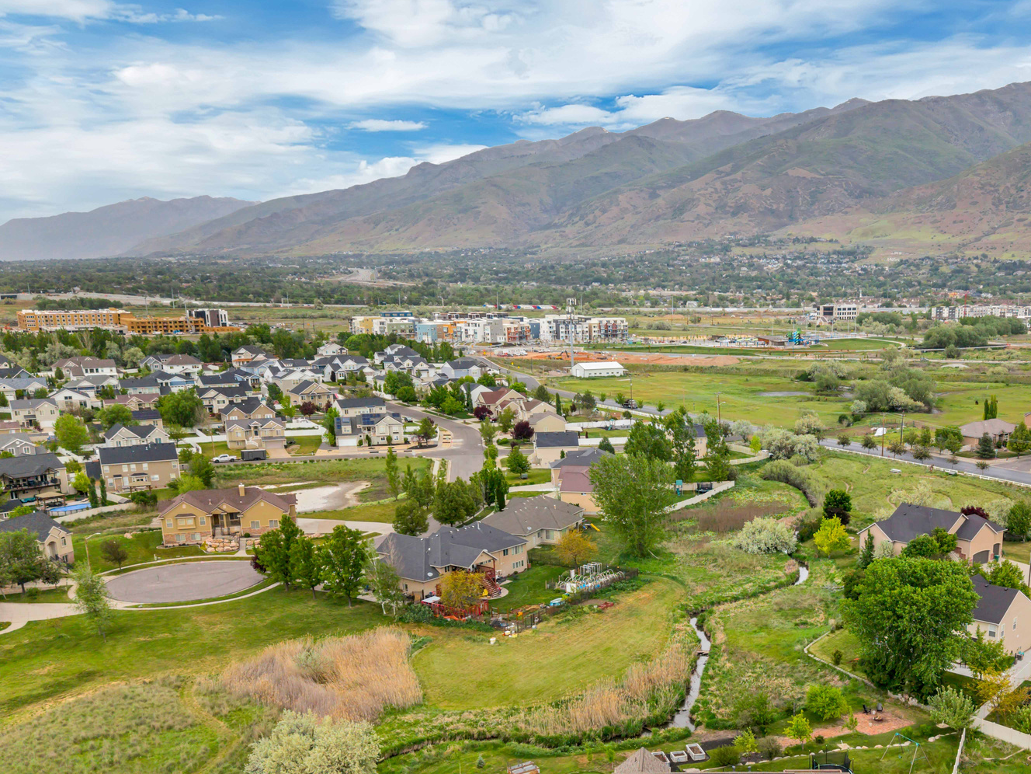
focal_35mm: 37
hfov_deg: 49.1
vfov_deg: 37.9
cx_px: 708
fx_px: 1102
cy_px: 562
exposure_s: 1/250
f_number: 1.8
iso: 200
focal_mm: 8.67
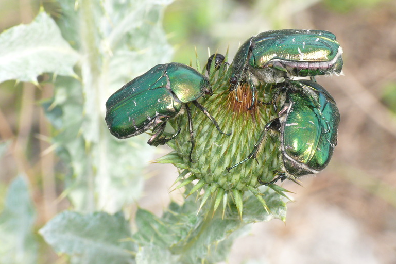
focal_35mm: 127
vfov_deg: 10.8
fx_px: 1396
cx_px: 209
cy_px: 125
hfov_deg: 16.1
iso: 200
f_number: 9
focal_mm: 23.3
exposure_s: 1/125
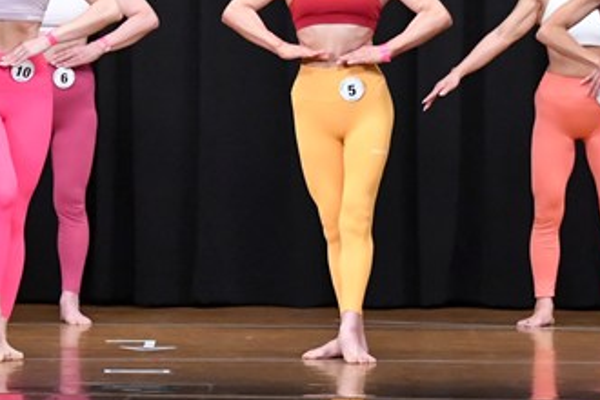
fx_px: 5866
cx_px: 252
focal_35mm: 352
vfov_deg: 3.9
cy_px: 133
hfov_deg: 5.9
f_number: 5.6
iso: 8000
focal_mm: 100
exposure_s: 1/400
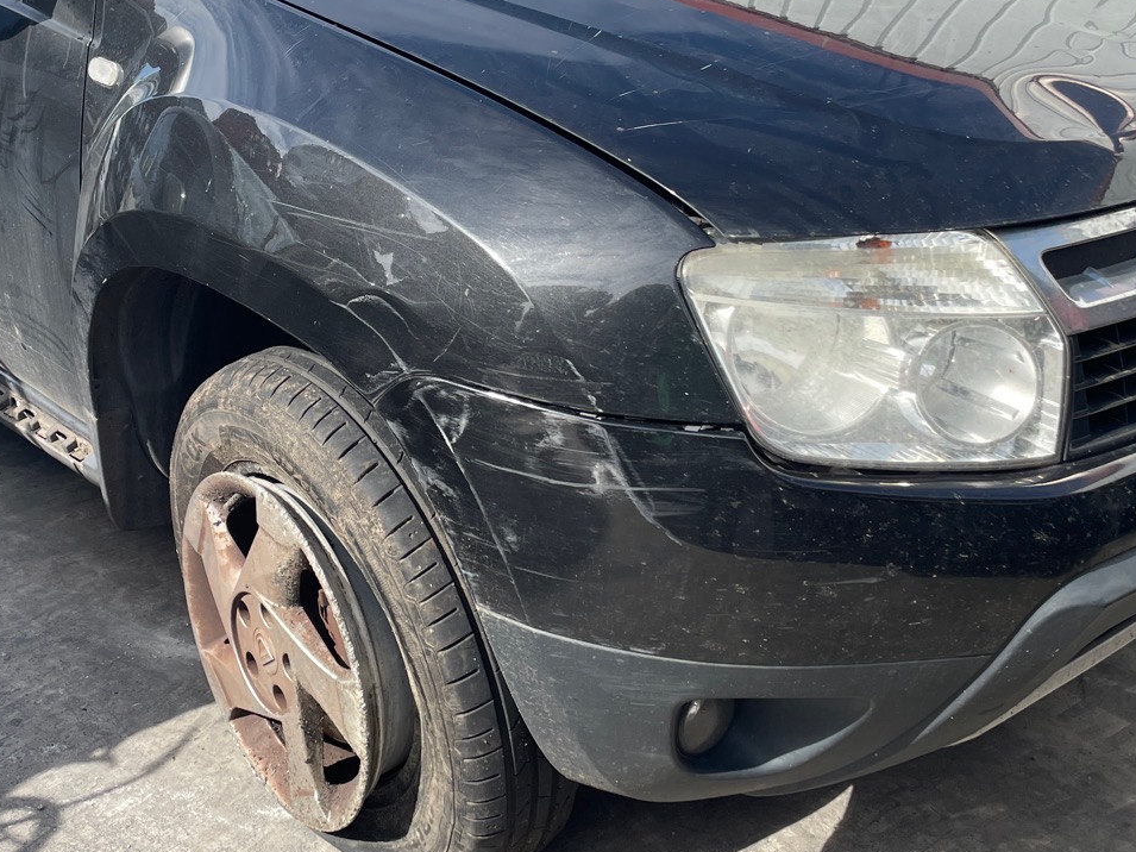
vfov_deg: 29.4
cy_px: 253
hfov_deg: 38.8
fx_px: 1608
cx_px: 485
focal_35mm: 49
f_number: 1.6
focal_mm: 4.2
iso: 32
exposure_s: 1/1715
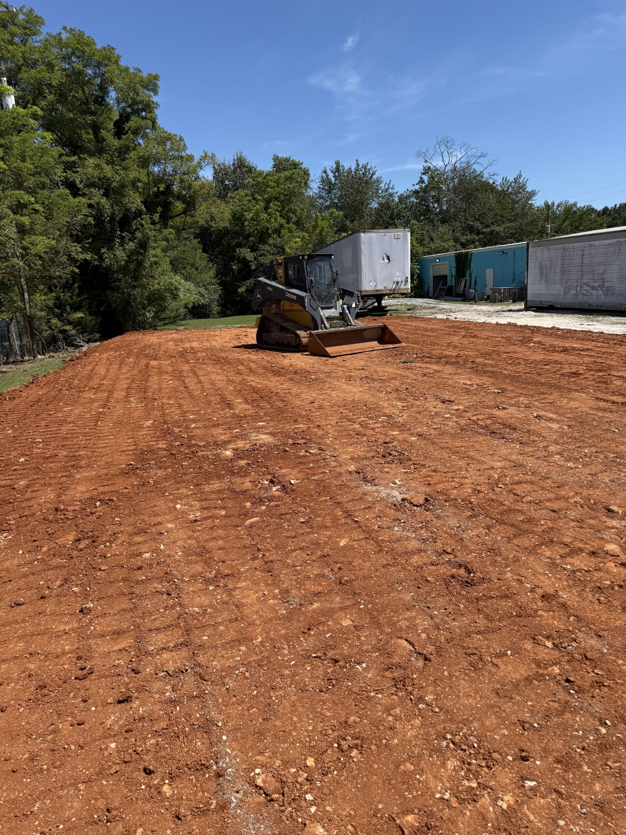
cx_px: 313
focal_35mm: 24
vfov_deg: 71.6
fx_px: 579
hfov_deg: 56.8
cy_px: 418
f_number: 1.78
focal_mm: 6.76
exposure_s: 1/4167
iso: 80
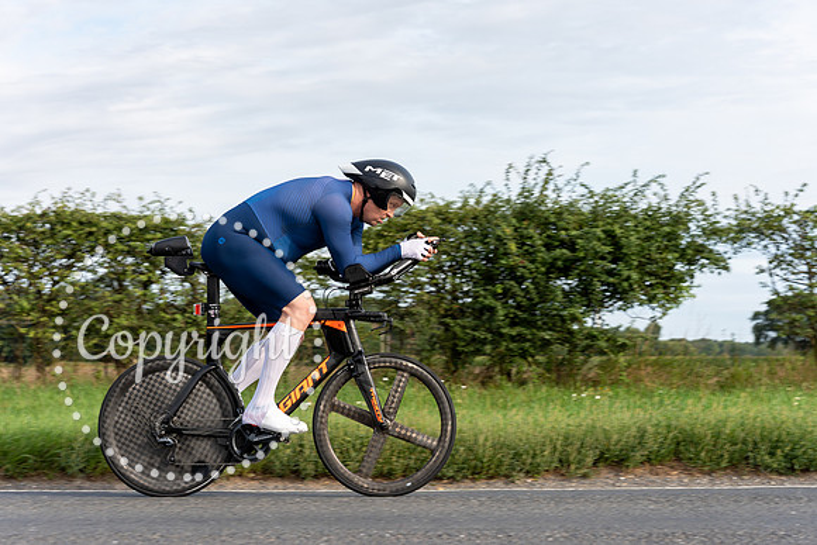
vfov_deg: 21.3
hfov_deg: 31.5
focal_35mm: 64
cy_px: 272
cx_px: 408
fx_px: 1448
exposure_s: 1/640
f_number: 5
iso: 160
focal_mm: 62
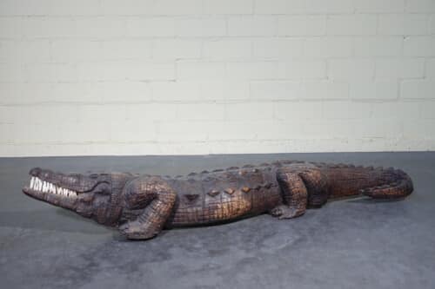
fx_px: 580
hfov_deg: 41.1
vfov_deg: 28.1
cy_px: 144
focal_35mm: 48
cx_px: 218
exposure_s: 1/100
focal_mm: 17.55
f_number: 3.2
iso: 100
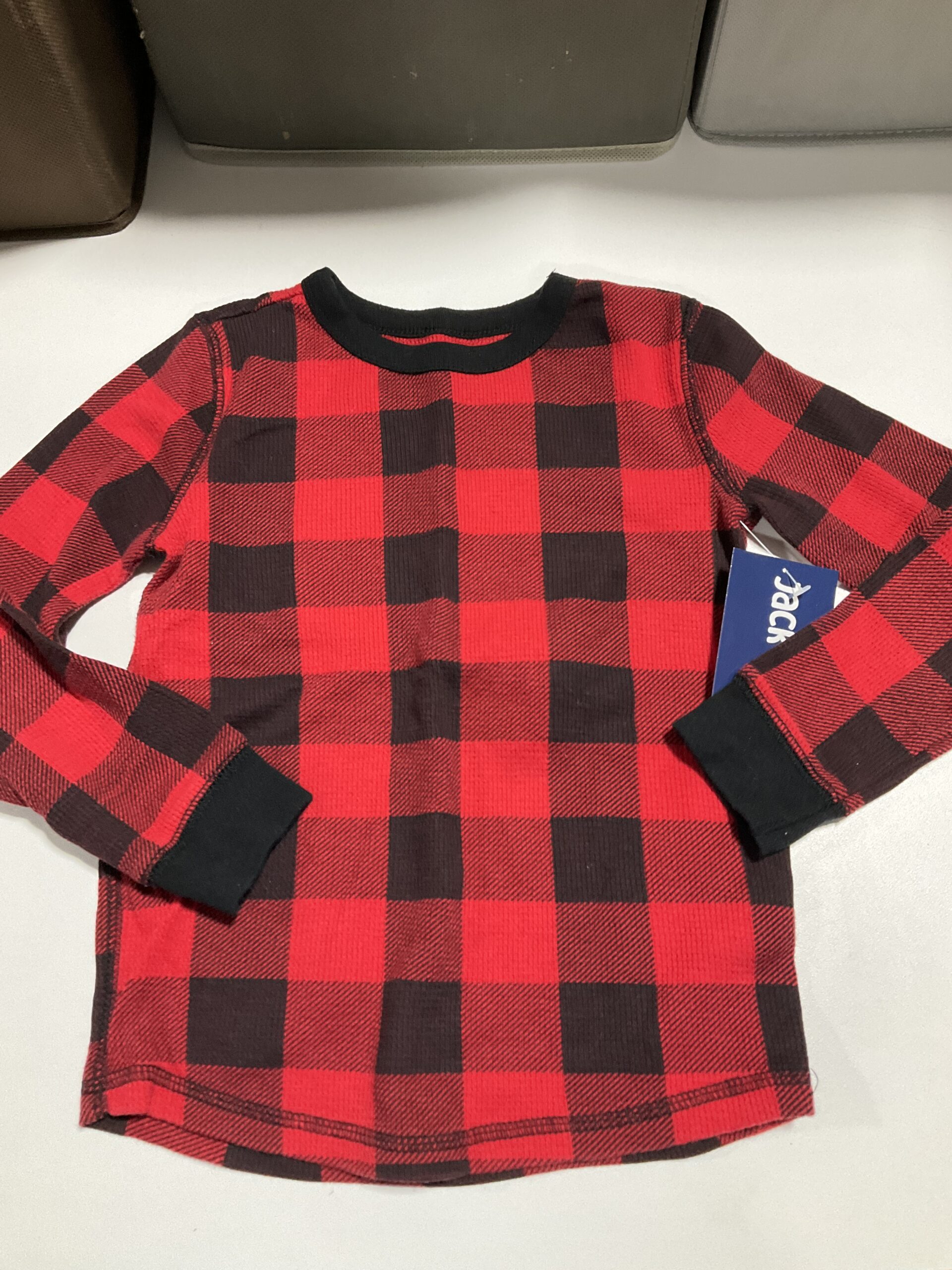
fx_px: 1063
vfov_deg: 61.7
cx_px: 476
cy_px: 635
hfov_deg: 48.2
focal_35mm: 29
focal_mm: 3
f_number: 1.8
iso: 160
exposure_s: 1/60
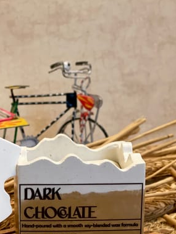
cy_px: 186
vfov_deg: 17.0
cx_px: 59
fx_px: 780
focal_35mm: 115
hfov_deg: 12.9
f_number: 2.2
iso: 160
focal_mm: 7.5
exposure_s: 1/33
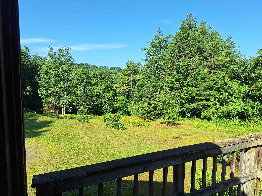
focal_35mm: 23
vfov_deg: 58.9
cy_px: 98
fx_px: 174
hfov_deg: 73.9
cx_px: 131
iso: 40
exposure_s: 1/1908
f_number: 1.8
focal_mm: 5.54
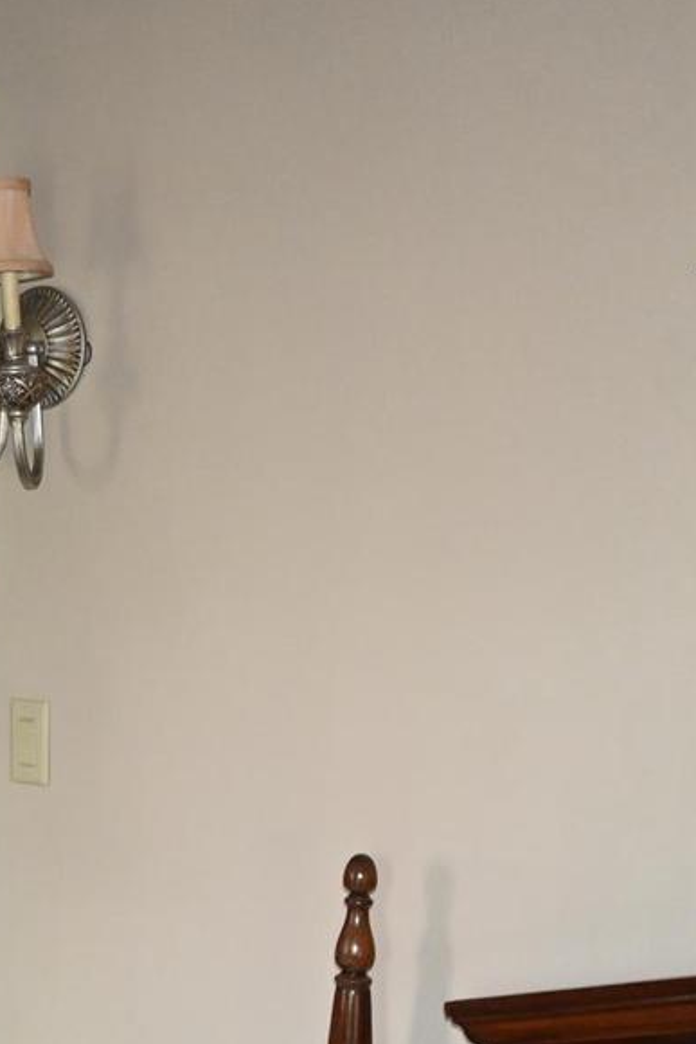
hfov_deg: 18.0
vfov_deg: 27.4
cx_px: -106
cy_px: 794
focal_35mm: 73
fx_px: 2105
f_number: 3.8
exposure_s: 1/60
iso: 1800
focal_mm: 19.5
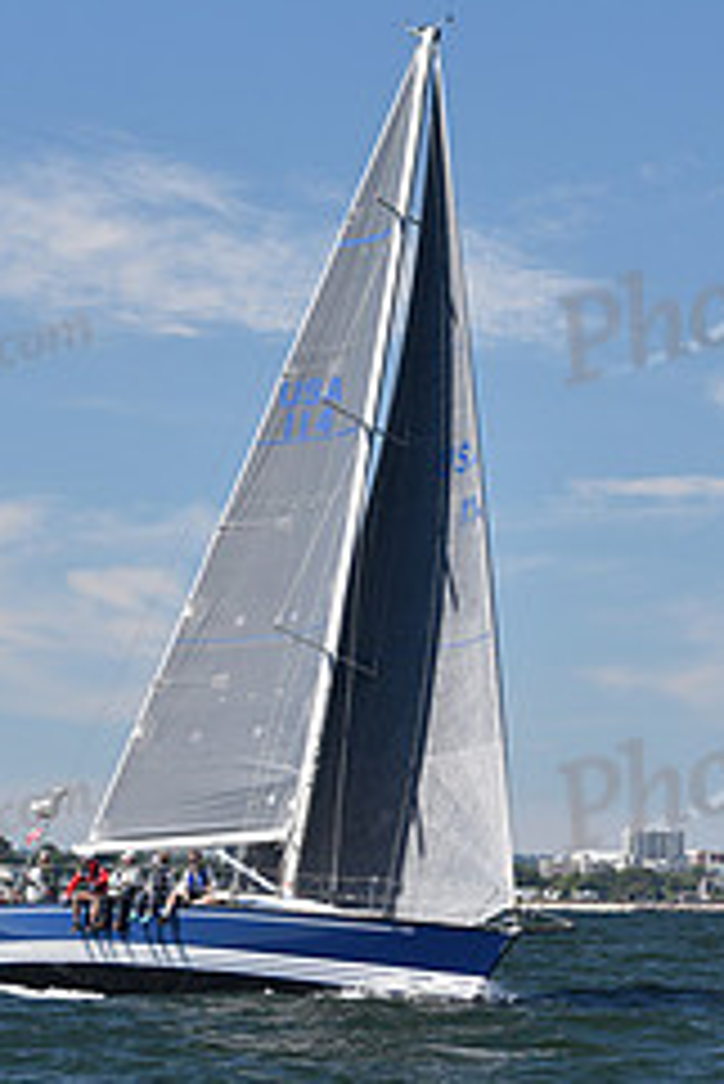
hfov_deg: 6.3
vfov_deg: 9.5
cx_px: 326
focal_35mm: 217
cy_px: 567
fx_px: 6536
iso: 200
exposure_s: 1/800
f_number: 4
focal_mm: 90
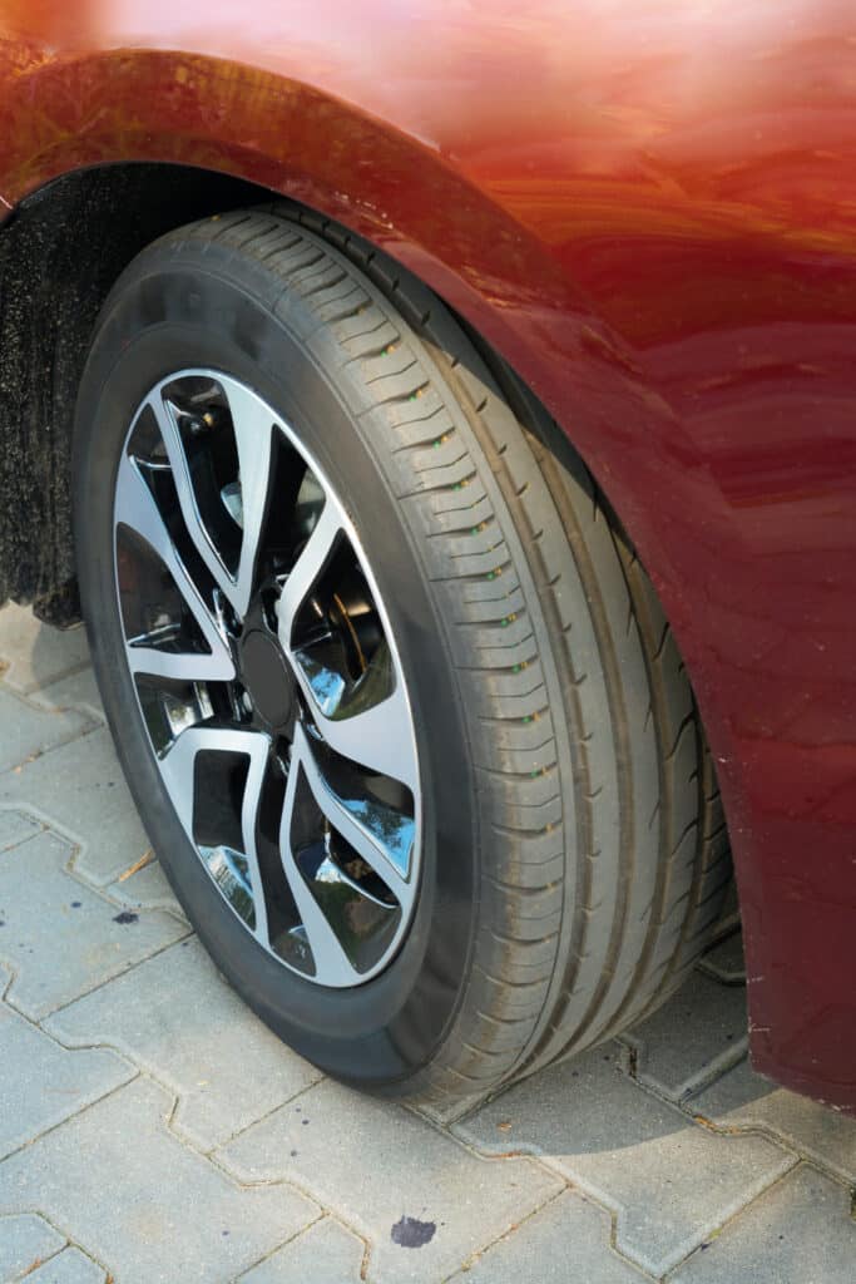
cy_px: 642
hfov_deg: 23.8
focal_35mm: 57
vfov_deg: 35.0
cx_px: 428
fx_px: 2032
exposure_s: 1/80
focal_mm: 57
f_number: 7.1
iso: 200
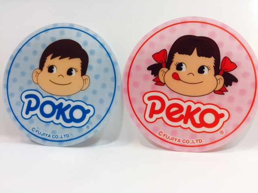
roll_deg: -1.7
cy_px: 96
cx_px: 129
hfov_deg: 61.7
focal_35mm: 29
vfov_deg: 48.2
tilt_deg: -7.2
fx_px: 216
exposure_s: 1/33
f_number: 2.2
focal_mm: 4.15
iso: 40
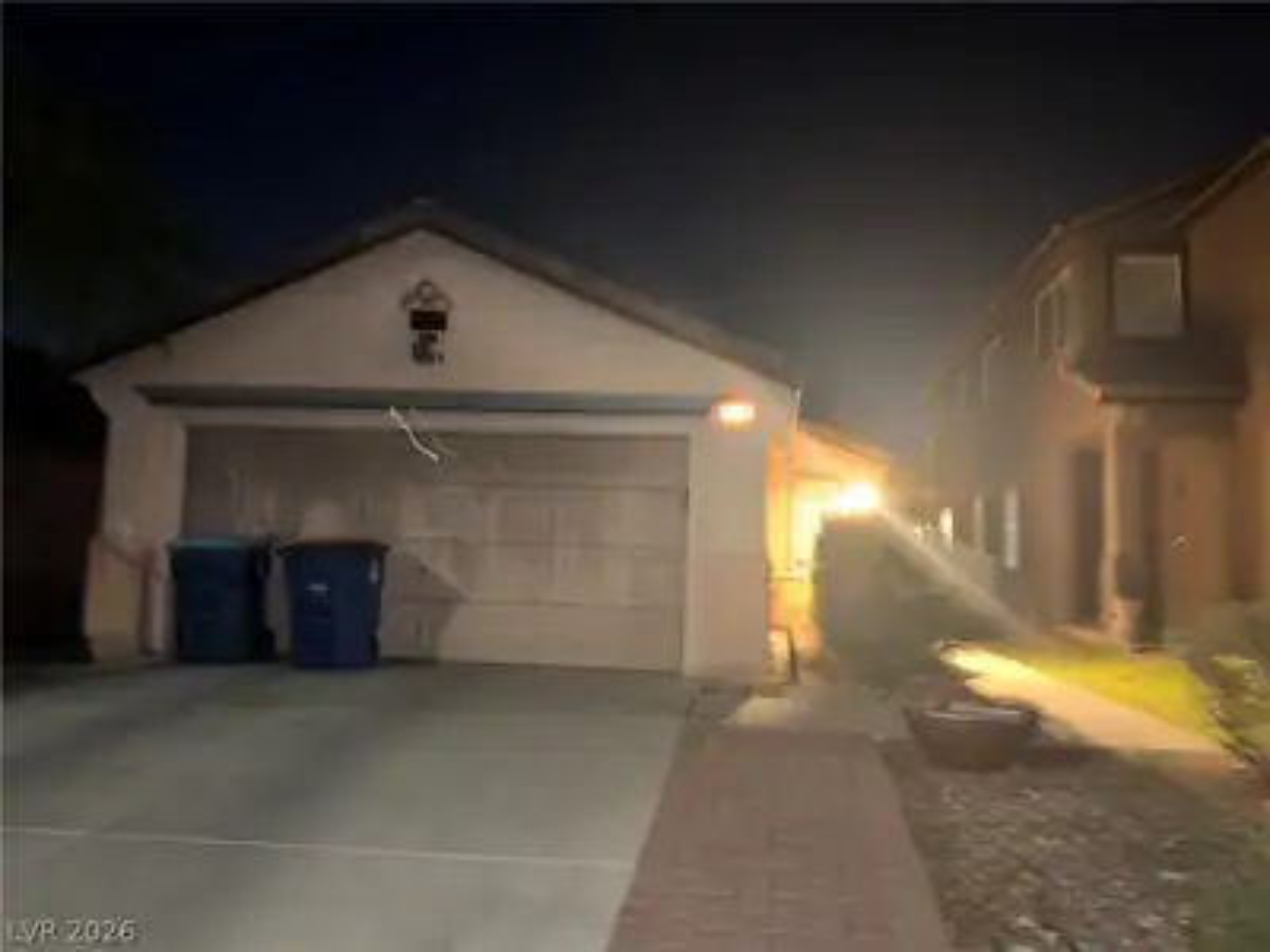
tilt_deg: +5.8
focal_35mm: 24
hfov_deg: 71.6
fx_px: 881
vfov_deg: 56.8
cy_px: 476
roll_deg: -2.8
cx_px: 635
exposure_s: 1/6
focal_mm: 6.93
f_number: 1.48
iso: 800
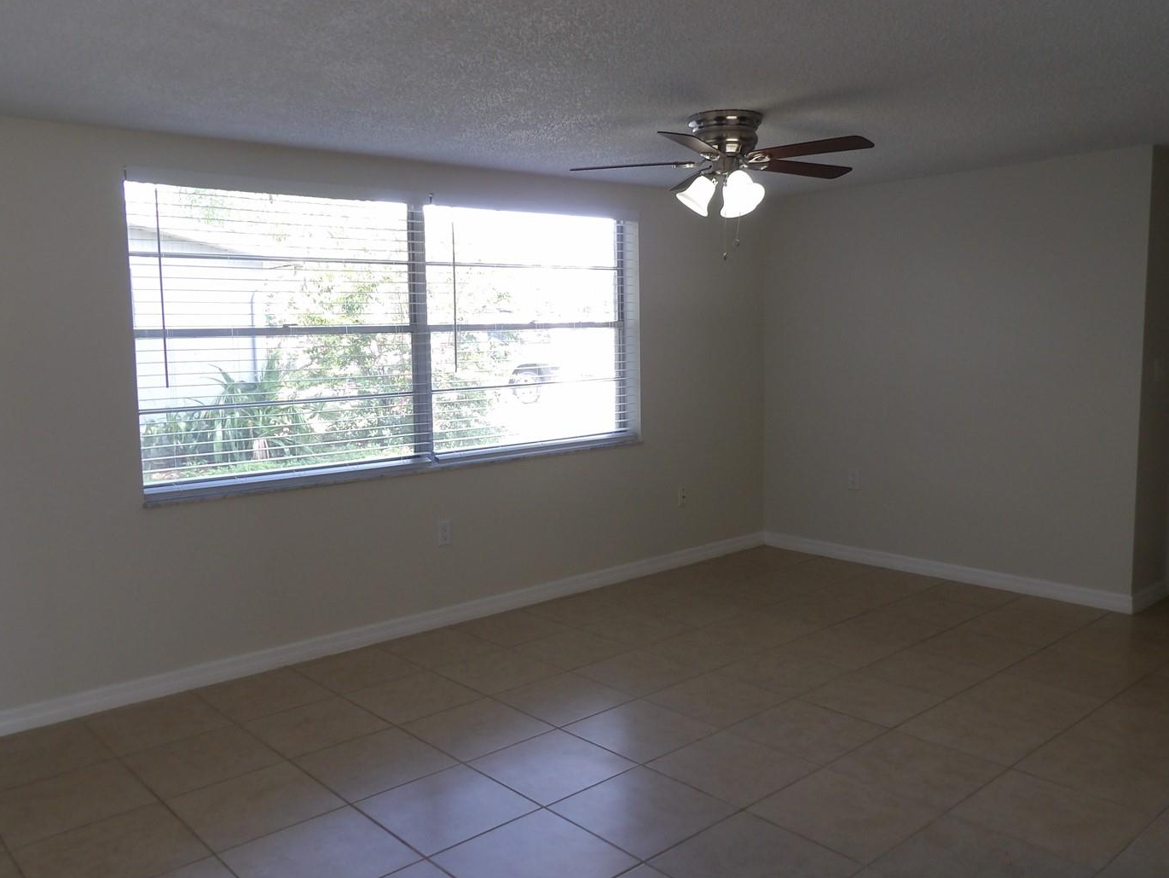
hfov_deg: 63.4
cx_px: 576
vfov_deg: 49.8
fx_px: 946
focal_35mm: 28
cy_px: 436
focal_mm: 4.3
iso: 100
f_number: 3.2
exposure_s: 1/40
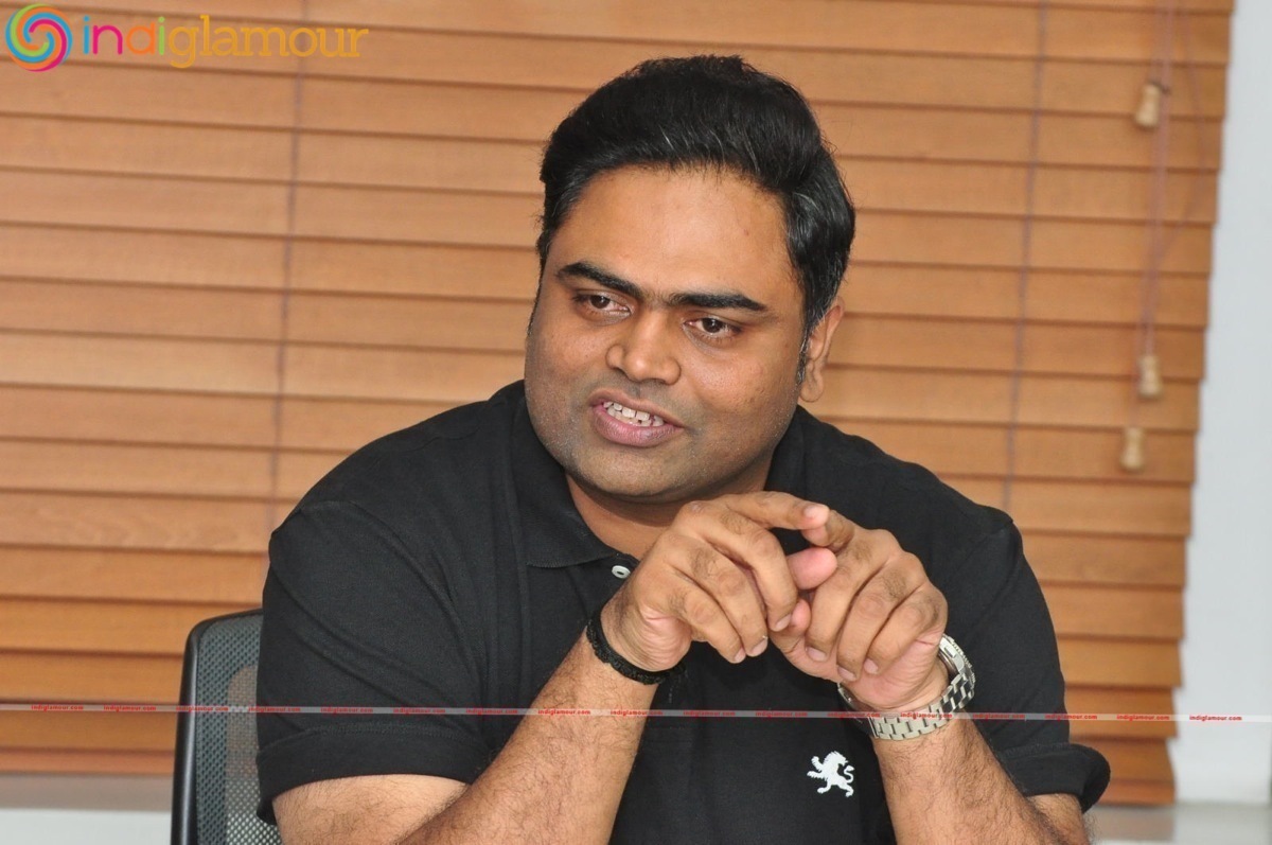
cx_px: 636
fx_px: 7411
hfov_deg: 9.8
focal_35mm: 210
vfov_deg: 6.5
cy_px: 422
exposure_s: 1/125
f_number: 6.3
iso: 1600
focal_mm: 140
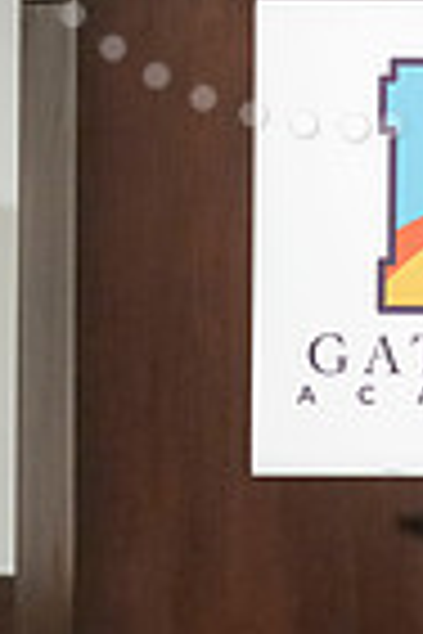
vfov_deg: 3.2
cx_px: 356
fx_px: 11244
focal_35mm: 638
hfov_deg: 2.2
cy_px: -288
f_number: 8
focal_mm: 200
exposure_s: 1/200
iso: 6400
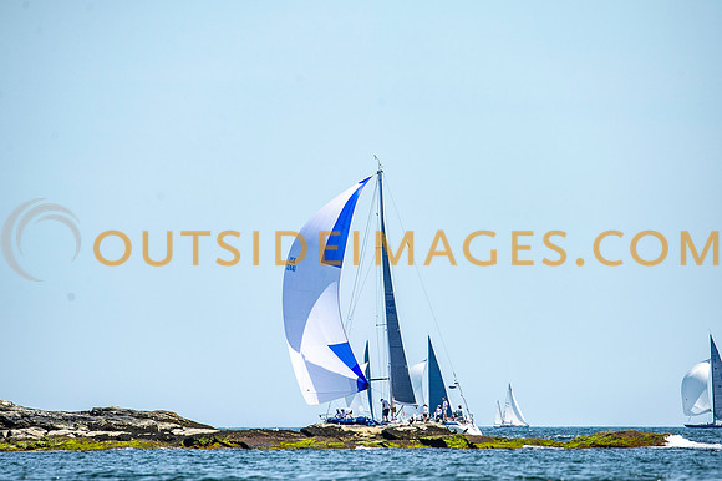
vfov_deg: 2.1
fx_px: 12819
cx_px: 361
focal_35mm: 640
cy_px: 240
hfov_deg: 3.2
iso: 400
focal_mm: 600
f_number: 5.6
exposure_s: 1/2500
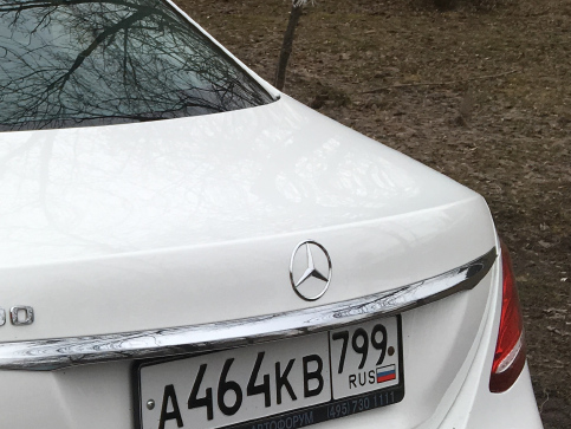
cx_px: -168
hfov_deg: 22.4
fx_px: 1288
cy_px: 348
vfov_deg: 18.7
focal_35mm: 78
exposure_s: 1/674
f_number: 2.2
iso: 25
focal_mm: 4.15
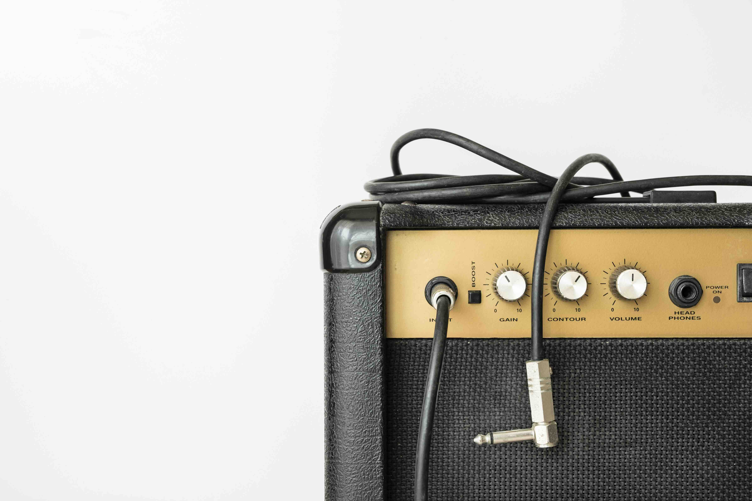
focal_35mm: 47
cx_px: 376
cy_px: 250
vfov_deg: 28.6
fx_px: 982
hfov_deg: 41.9
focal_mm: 31
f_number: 8
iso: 200
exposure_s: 1/4
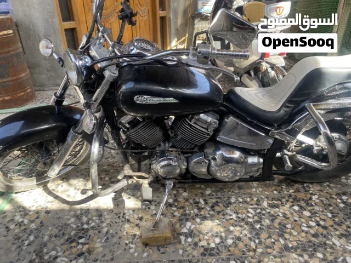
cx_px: 176
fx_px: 264
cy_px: 132
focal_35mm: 26
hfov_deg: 67.3
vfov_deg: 53.1
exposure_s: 1/122
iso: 32
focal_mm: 4.25
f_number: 1.8
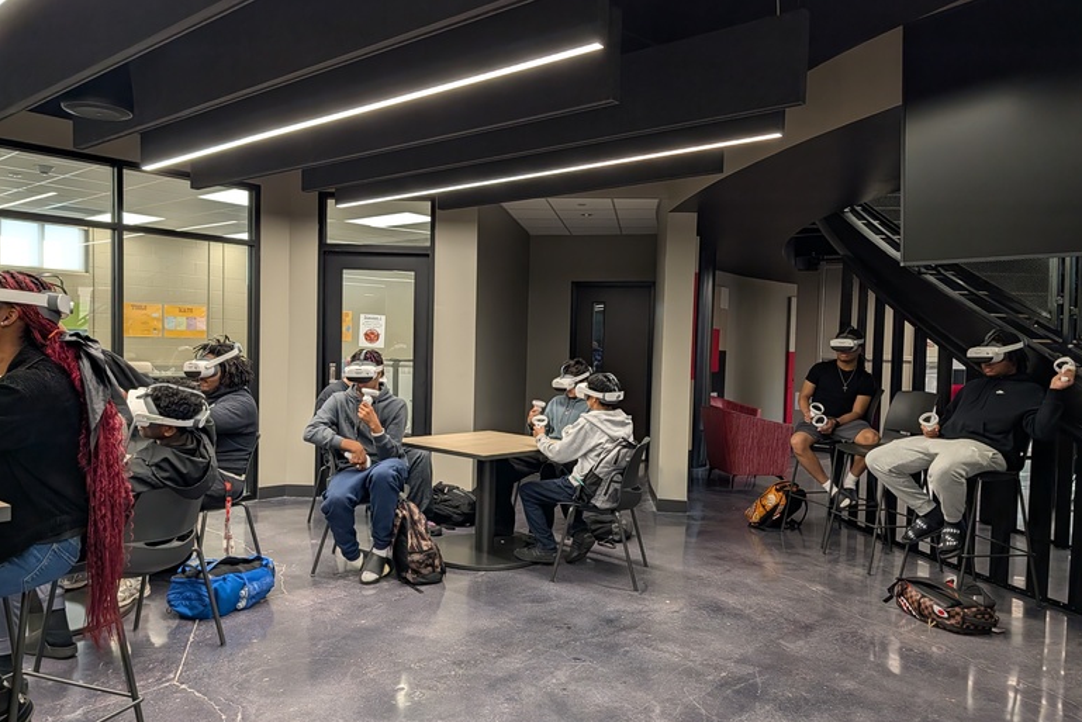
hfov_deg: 69.4
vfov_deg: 49.6
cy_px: 377
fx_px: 782
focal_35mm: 26
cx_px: 539
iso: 418
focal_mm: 6.9
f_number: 1.68
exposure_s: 1/311
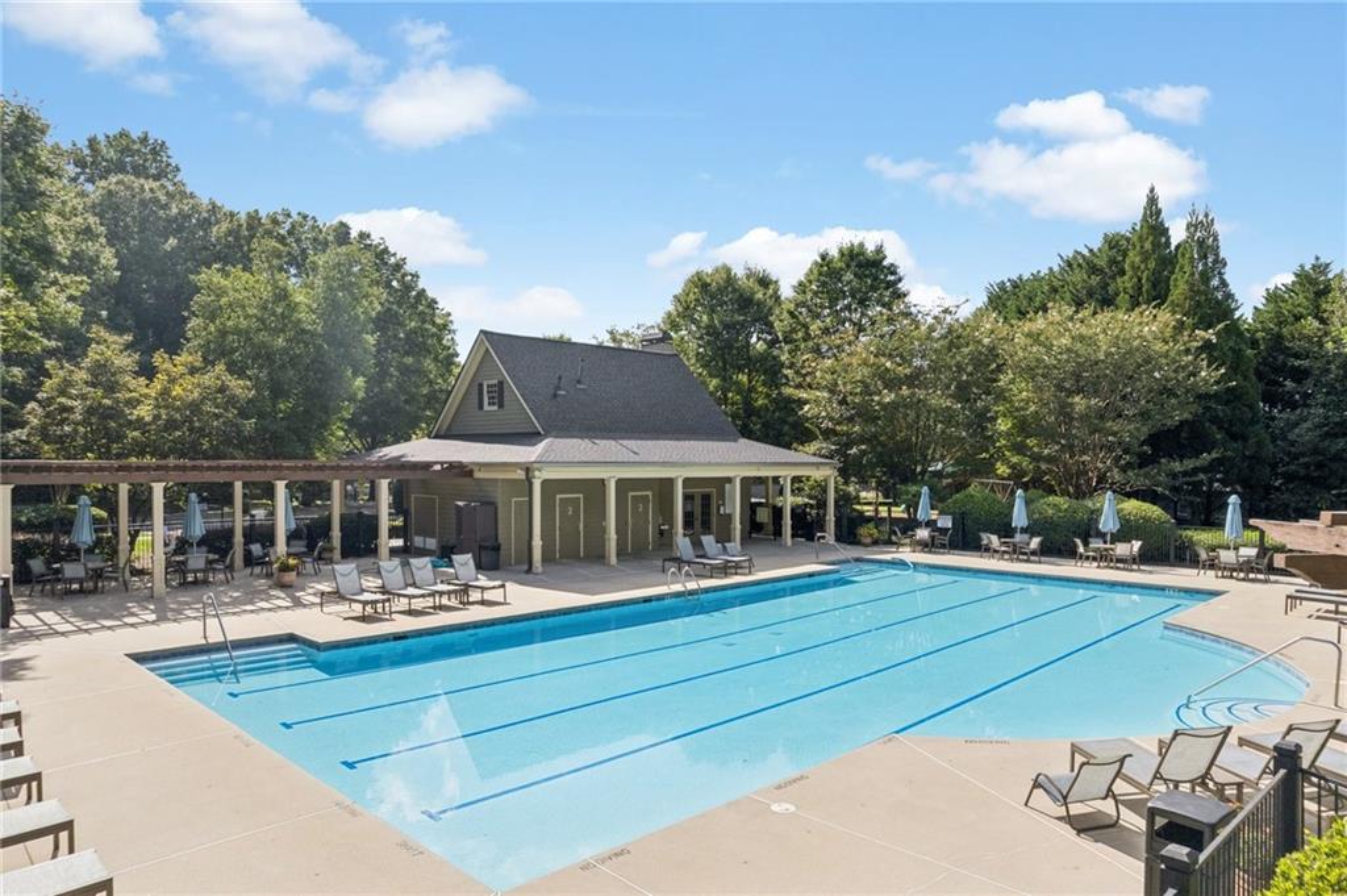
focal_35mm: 22
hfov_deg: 78.6
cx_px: 674
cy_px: 448
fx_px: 822
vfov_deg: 57.1
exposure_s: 1/3000
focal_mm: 8.38
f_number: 2.8
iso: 100
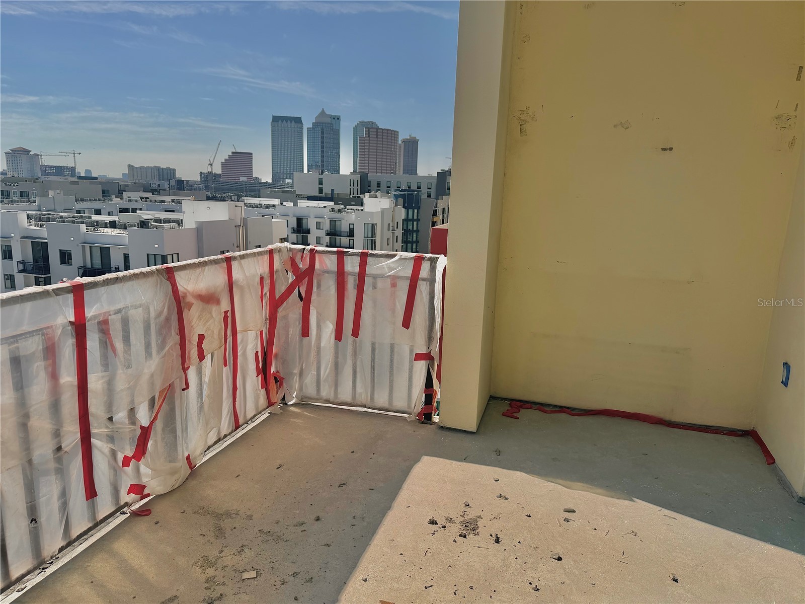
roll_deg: -0.8
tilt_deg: -12.3
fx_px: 558
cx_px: 402
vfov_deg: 56.8
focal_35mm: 24
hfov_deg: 71.6
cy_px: 302
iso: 80
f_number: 1.78
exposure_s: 1/9091
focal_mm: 6.76
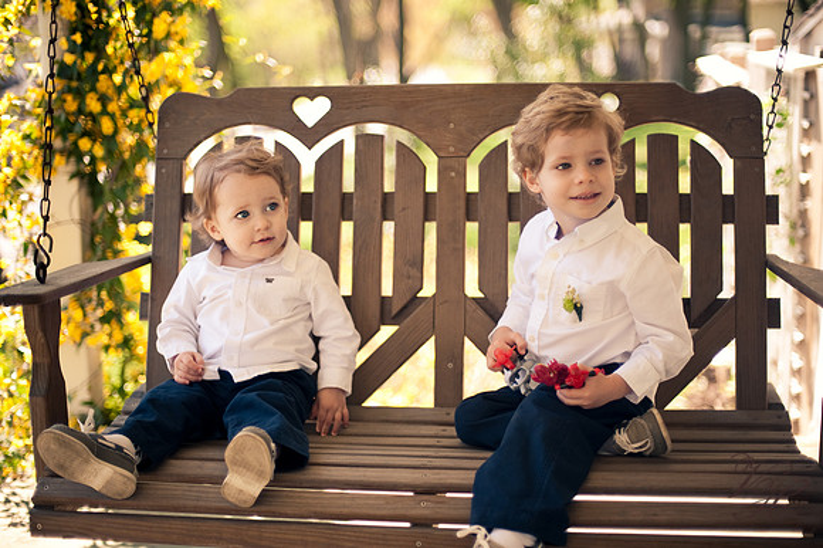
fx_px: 1142
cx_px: 412
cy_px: 274
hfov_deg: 39.6
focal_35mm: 50
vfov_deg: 27.0
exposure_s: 1/1250
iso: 200
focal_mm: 50
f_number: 1.4
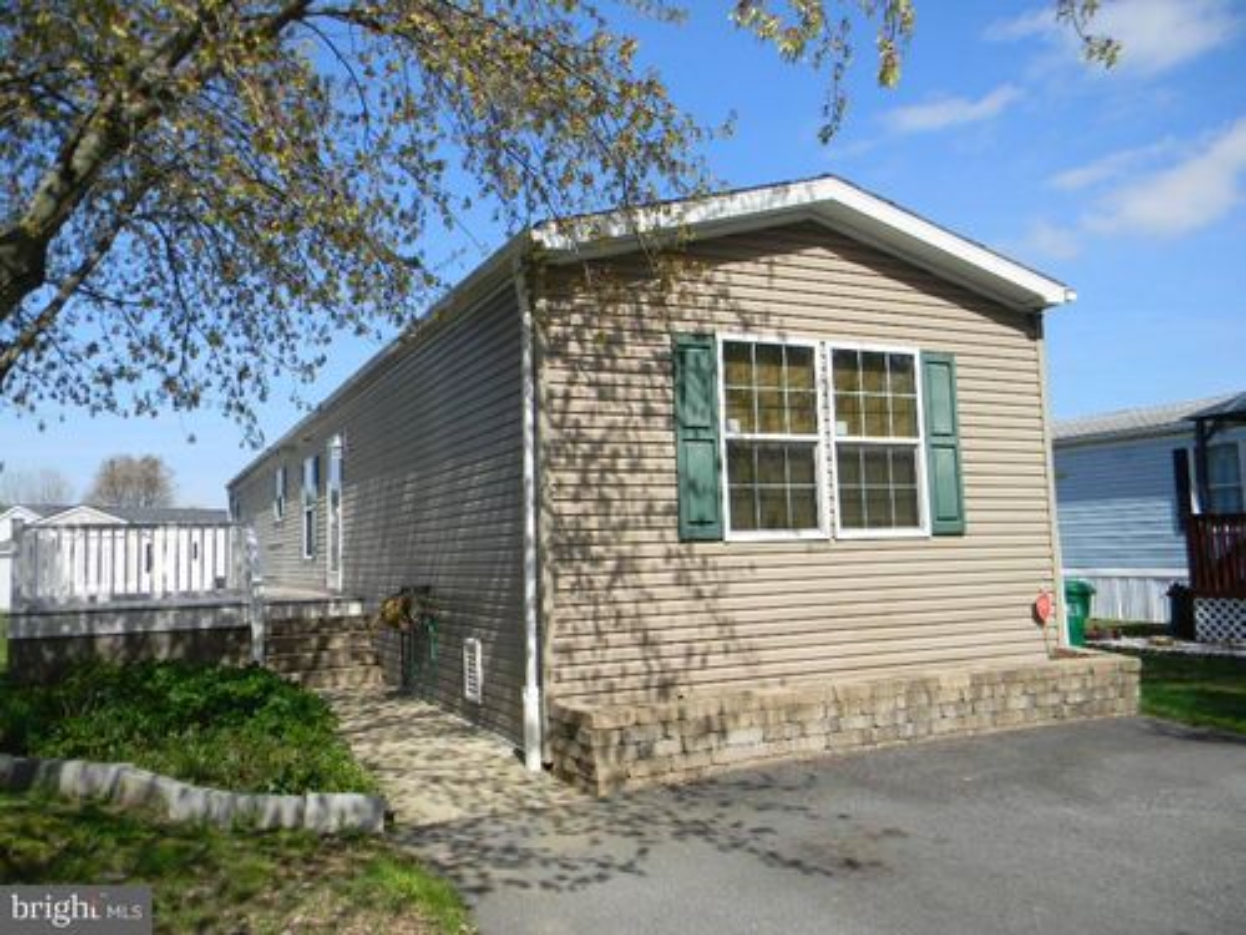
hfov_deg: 63.4
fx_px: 1008
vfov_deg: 49.7
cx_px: 623
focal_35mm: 28
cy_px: 468
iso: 80
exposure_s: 1/258
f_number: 7
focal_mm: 5
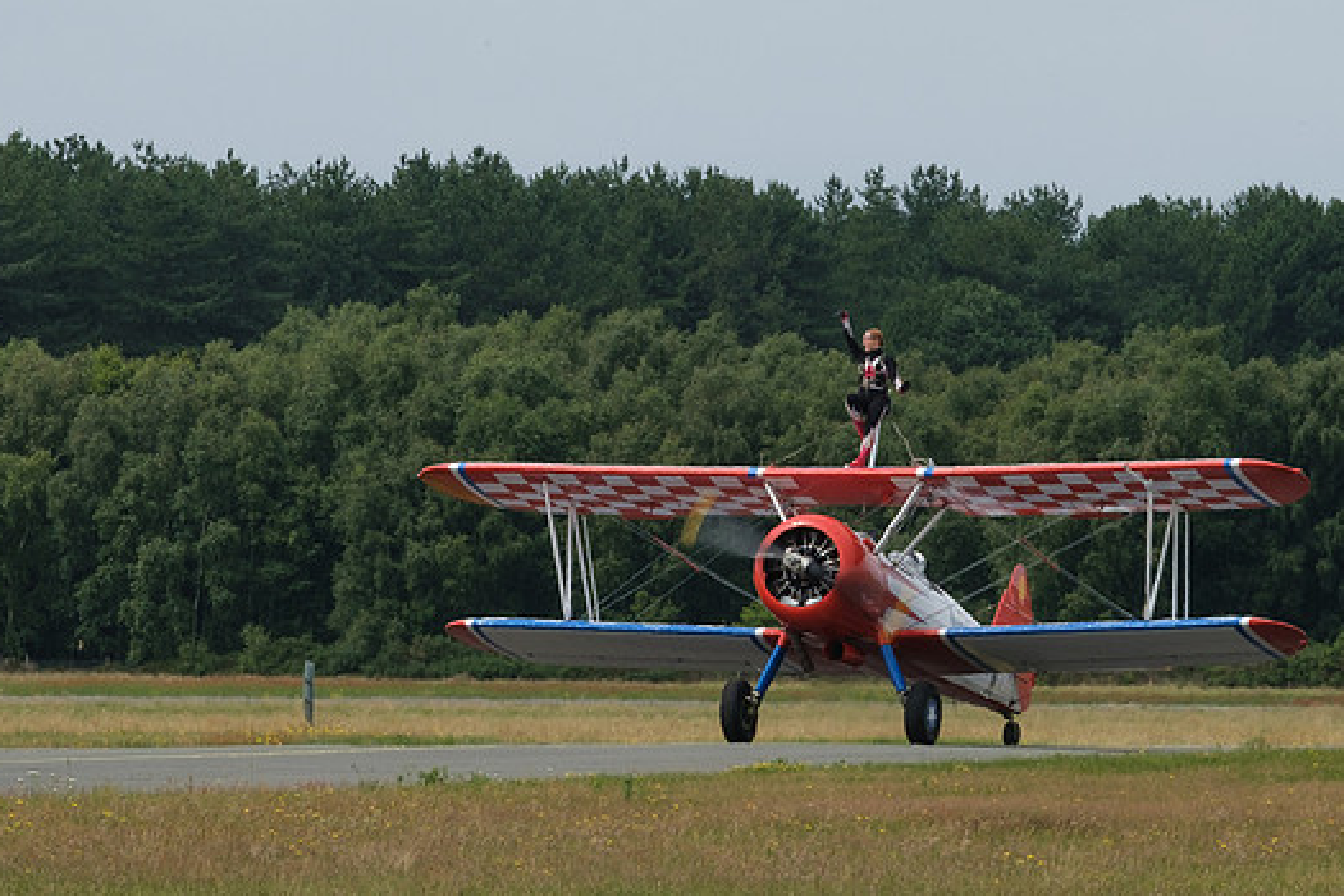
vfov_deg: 3.1
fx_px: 16799
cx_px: 600
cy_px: 411
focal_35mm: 450
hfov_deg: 4.6
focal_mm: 140
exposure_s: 1/250
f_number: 11
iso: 160
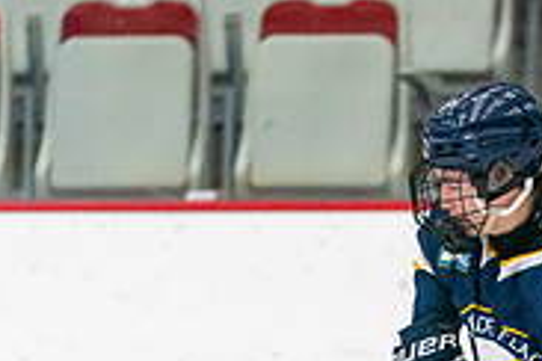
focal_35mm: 757
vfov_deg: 1.8
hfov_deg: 2.7
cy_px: 485
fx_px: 11396
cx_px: 467
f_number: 2.8
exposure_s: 1/1250
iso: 3200
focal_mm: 200
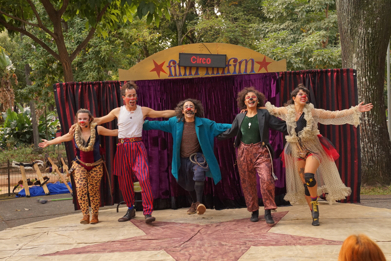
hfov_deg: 35.0
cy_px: 130
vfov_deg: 23.8
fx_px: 620
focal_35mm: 57
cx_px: 196
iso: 1600
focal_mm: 57
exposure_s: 1/200
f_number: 8
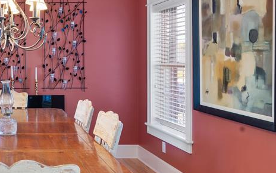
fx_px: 406
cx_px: 11
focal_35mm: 54
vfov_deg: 24.0
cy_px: 77
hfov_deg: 34.7
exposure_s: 1/5
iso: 320
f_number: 9
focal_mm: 24
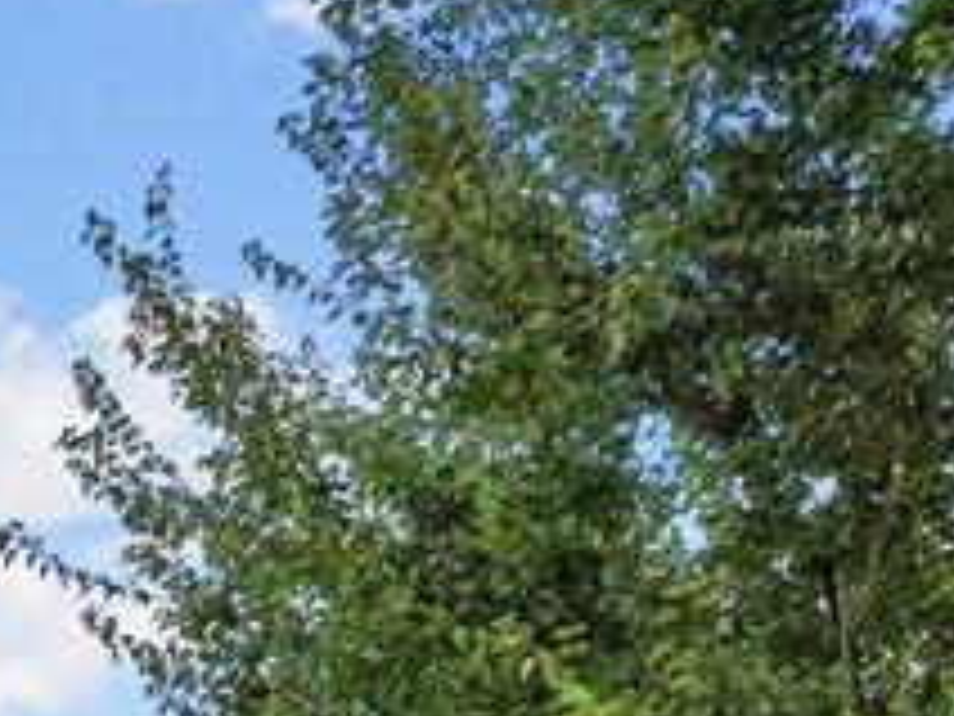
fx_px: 3197
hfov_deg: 15.0
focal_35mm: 116
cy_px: 1448
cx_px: -698
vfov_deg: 11.5
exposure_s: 1/2500
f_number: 2.8
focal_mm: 12.29
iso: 230
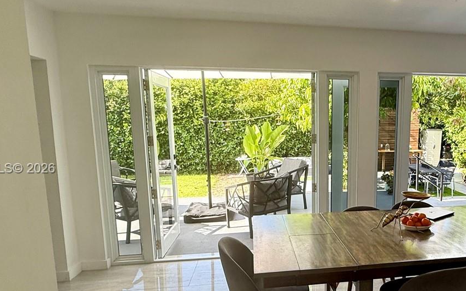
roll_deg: -0.4
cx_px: 324
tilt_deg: -7.4
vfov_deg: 44.4
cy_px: 169
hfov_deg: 64.1
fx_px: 356
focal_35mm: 28
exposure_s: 1/264
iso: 64
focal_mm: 2.22
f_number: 2.2
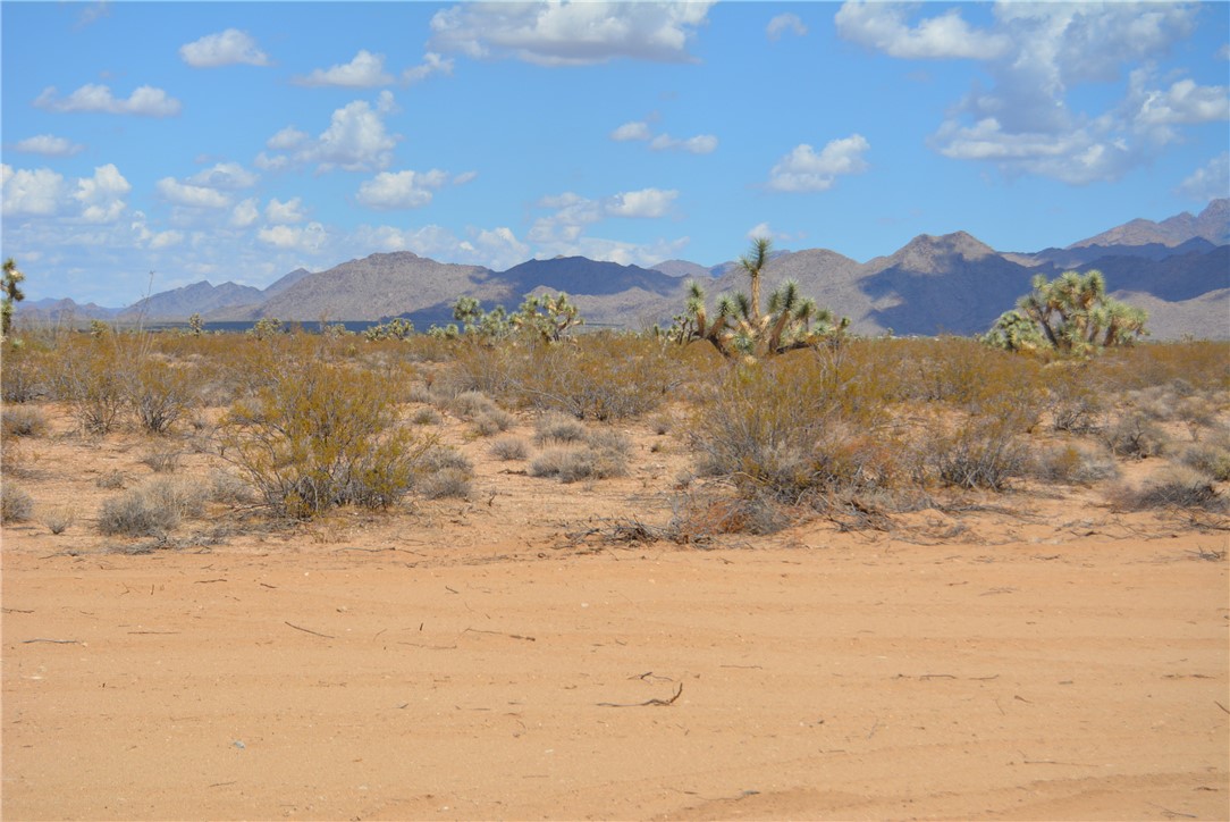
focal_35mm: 82
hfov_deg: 24.6
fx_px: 2820
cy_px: 411
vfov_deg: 16.6
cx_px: 615
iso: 400
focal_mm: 55
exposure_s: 1/1600
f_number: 7.1
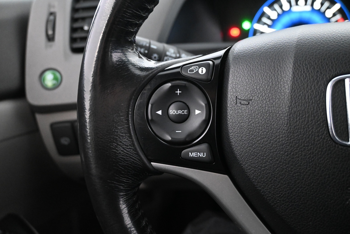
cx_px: 175
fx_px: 314
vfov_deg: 40.8
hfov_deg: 58.3
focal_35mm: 32
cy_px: 117
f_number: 4
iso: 5600
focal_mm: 21.5
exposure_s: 1/30
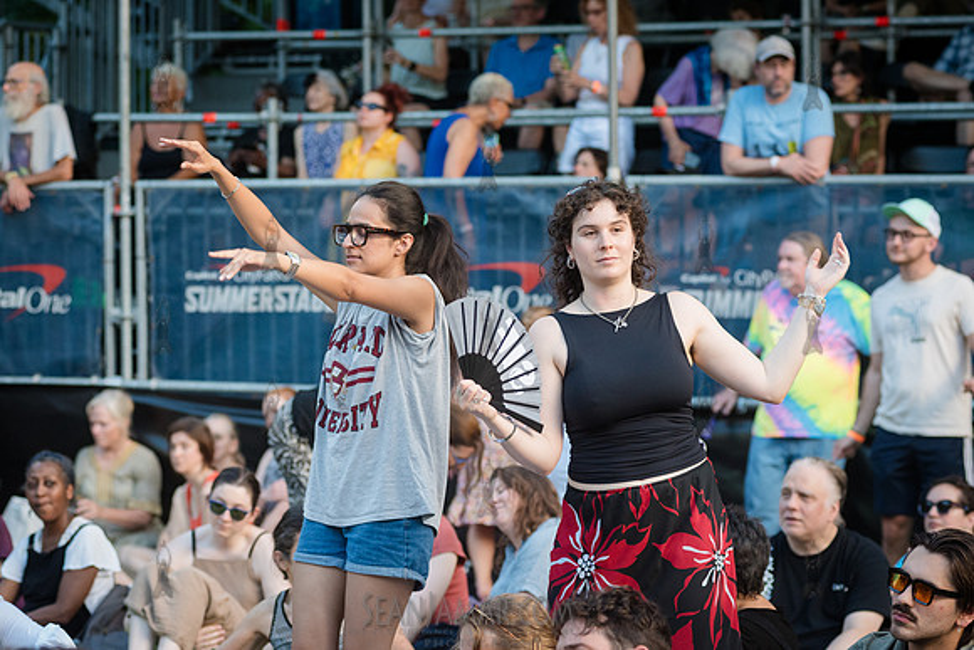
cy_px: 339
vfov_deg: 10.4
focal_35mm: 132
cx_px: 483
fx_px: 3565
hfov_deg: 15.6
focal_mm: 112
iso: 2000
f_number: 4
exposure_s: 1/400
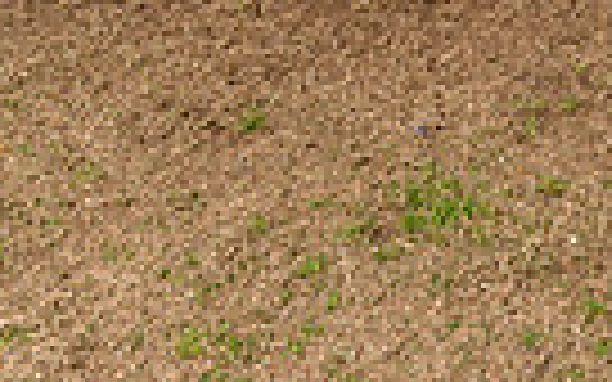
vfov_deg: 9.4
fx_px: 2018
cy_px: -598
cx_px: 400
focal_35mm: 121
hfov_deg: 17.2
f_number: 6.3
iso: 200
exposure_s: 1/250
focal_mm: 36
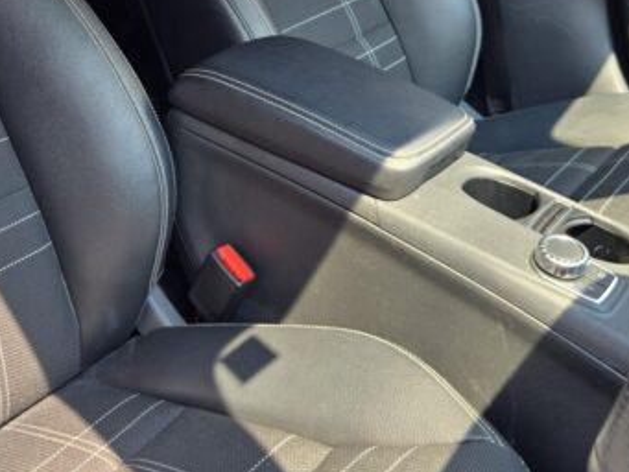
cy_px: 26
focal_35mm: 54
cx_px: 258
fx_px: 982
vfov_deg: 26.0
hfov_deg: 35.4
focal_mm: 5.4
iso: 32
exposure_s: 1/180
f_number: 1.8
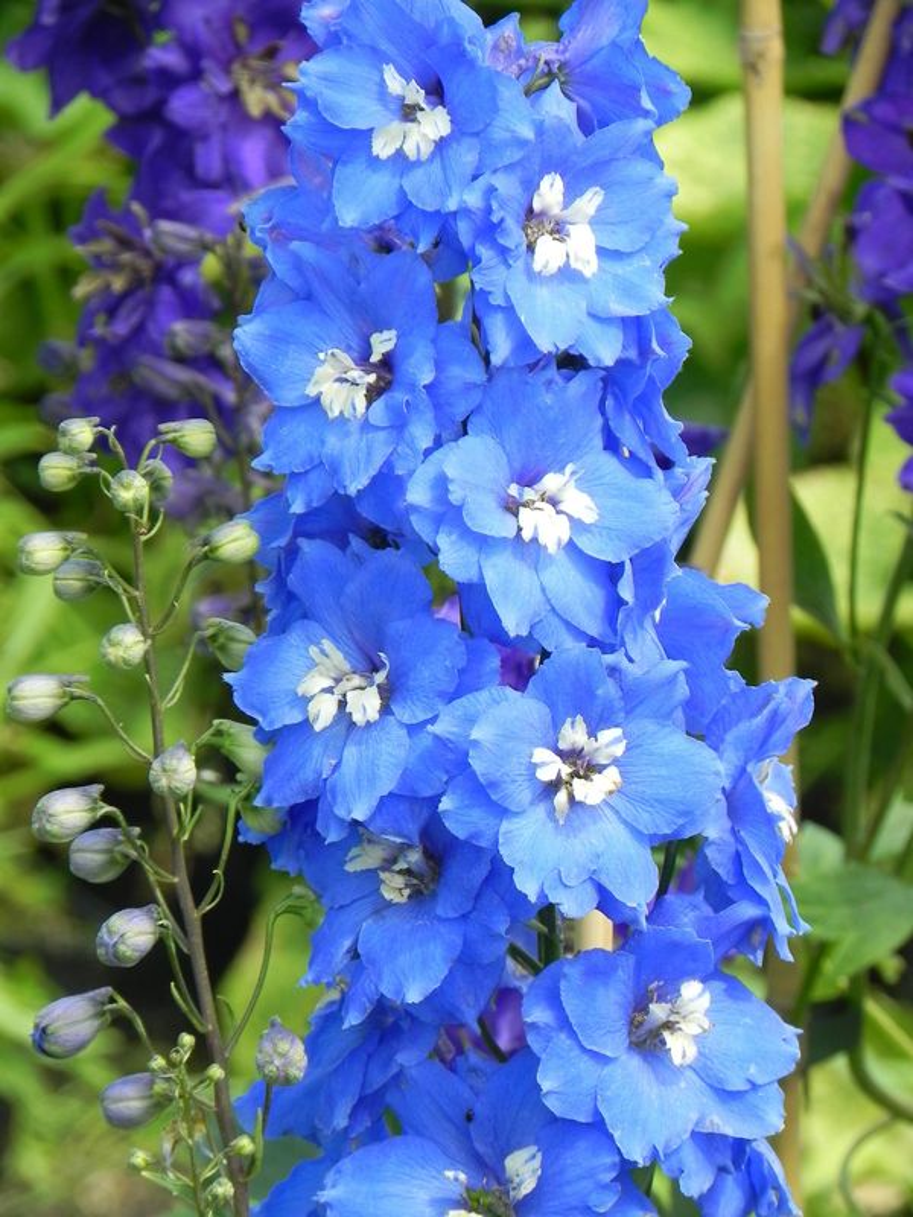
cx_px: 456
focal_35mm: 337
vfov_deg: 5.9
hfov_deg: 4.4
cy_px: 608
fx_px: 11851
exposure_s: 1/320
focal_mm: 59.9
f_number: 5.6
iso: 160
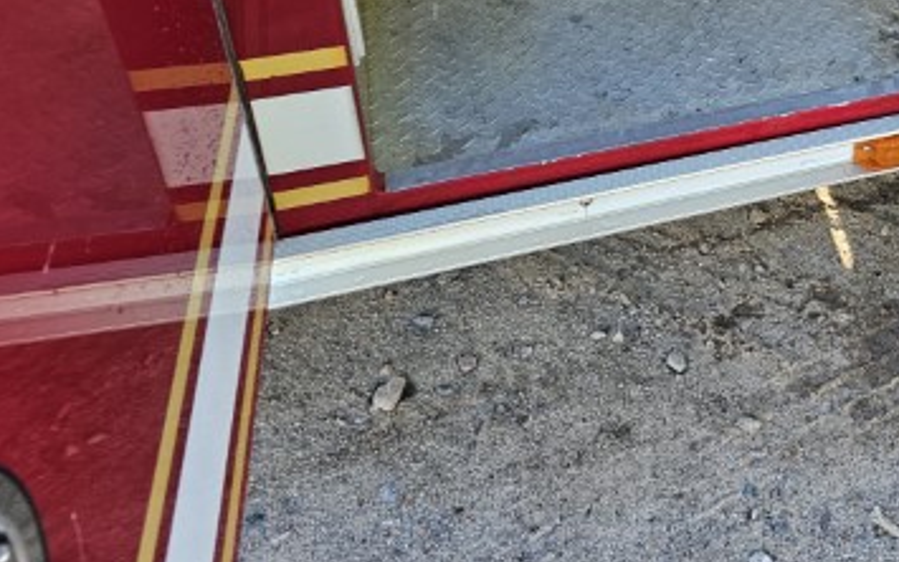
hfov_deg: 41.8
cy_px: -30
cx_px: 800
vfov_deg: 27.2
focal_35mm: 44
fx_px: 1078
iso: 125
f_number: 1.7
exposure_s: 1/180
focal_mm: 6.3
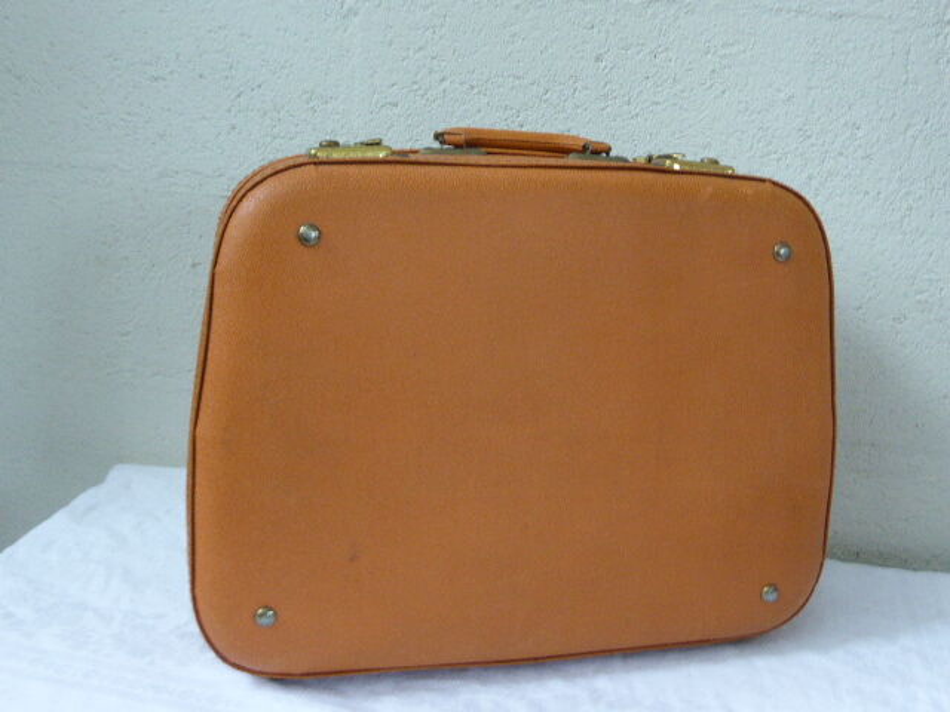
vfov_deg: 36.0
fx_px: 1098
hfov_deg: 46.8
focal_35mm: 40
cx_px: 475
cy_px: 356
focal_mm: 6.9
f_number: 3.9
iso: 400
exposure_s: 1/20
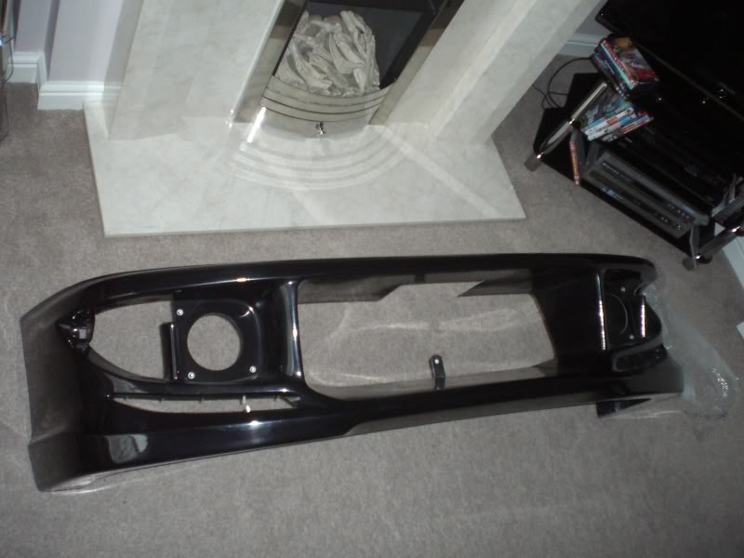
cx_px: 372
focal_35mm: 38
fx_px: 817
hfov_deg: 49.0
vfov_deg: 37.7
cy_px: 279
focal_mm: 6.3
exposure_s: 1/60
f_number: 3.1
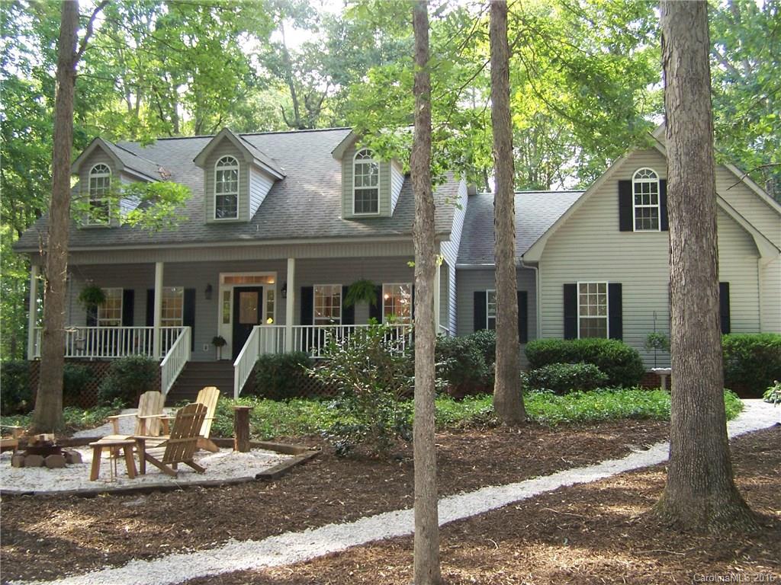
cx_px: 390
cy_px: 292
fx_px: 857
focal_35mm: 38
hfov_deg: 49.0
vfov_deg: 37.7
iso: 140
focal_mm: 6.3
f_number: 2.8
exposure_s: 1/60
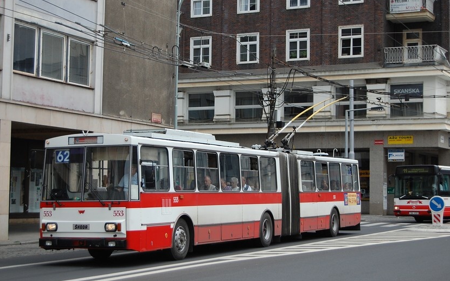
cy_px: 141
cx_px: 208
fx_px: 914
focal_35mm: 75
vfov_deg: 17.5
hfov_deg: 27.6
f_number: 5.3
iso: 400
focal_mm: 45
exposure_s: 1/800
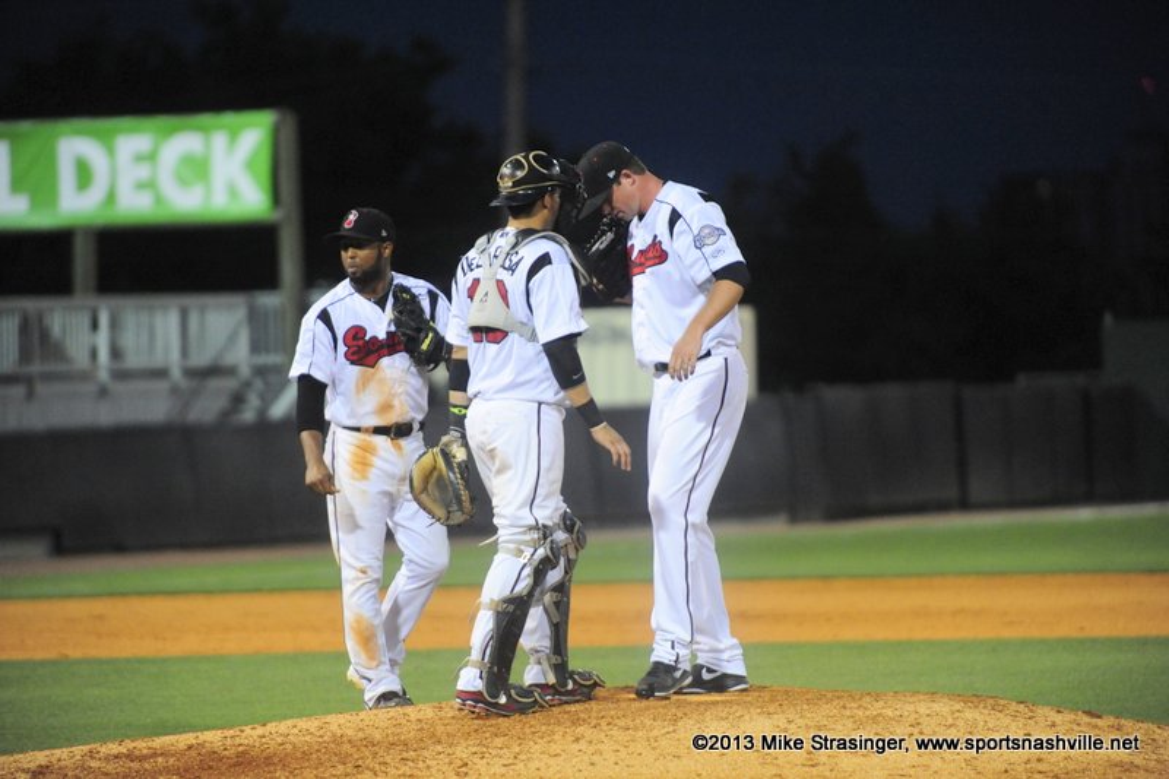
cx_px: 584
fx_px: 9090
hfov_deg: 7.4
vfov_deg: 4.9
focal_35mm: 280
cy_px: 390
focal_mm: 280
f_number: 4
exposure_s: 1/500
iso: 5000
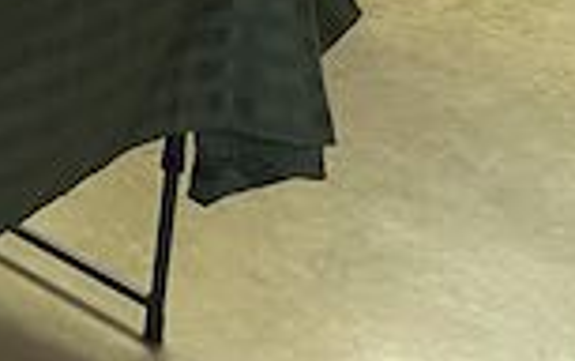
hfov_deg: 15.2
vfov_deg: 10.1
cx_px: -519
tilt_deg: -15.2
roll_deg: +0.0
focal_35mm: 115
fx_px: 1804
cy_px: -474
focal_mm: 4.2
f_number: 1.6
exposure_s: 1/60
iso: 200
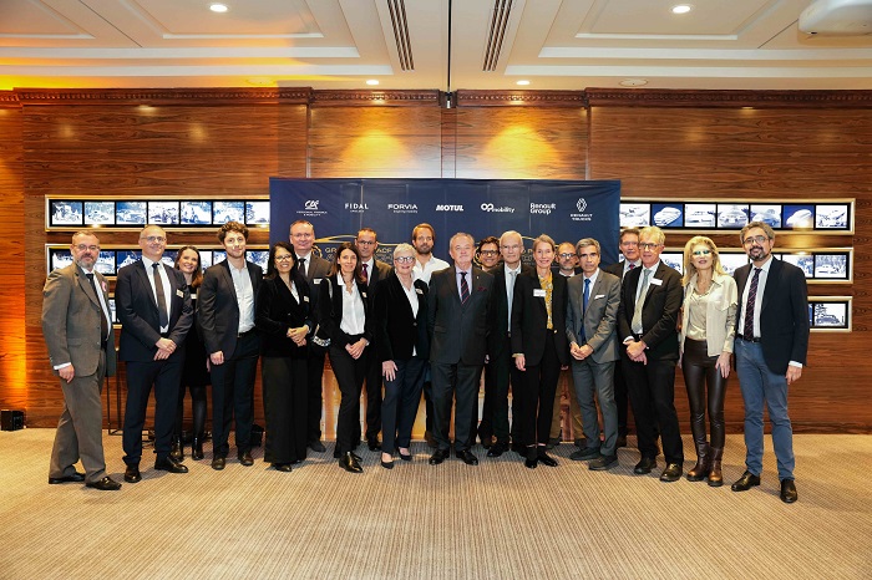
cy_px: 290
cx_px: 436
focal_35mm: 31
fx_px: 743
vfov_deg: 42.7
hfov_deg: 60.8
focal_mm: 30.7
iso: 2500
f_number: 2.8
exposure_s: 1/100
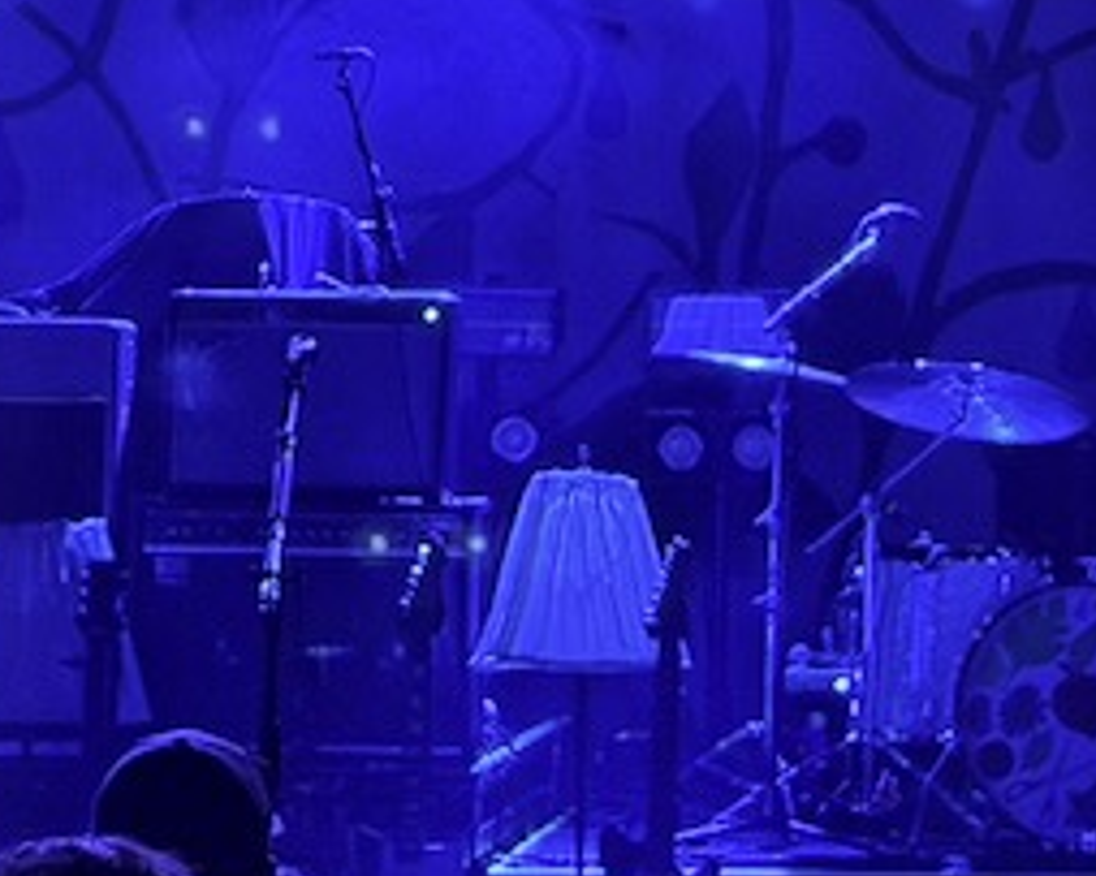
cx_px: 695
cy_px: -315
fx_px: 6128
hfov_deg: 10.2
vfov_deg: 8.1
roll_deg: -1.1
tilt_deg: +6.6
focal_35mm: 189
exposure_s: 1/30
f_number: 1.78
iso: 640
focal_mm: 6.76
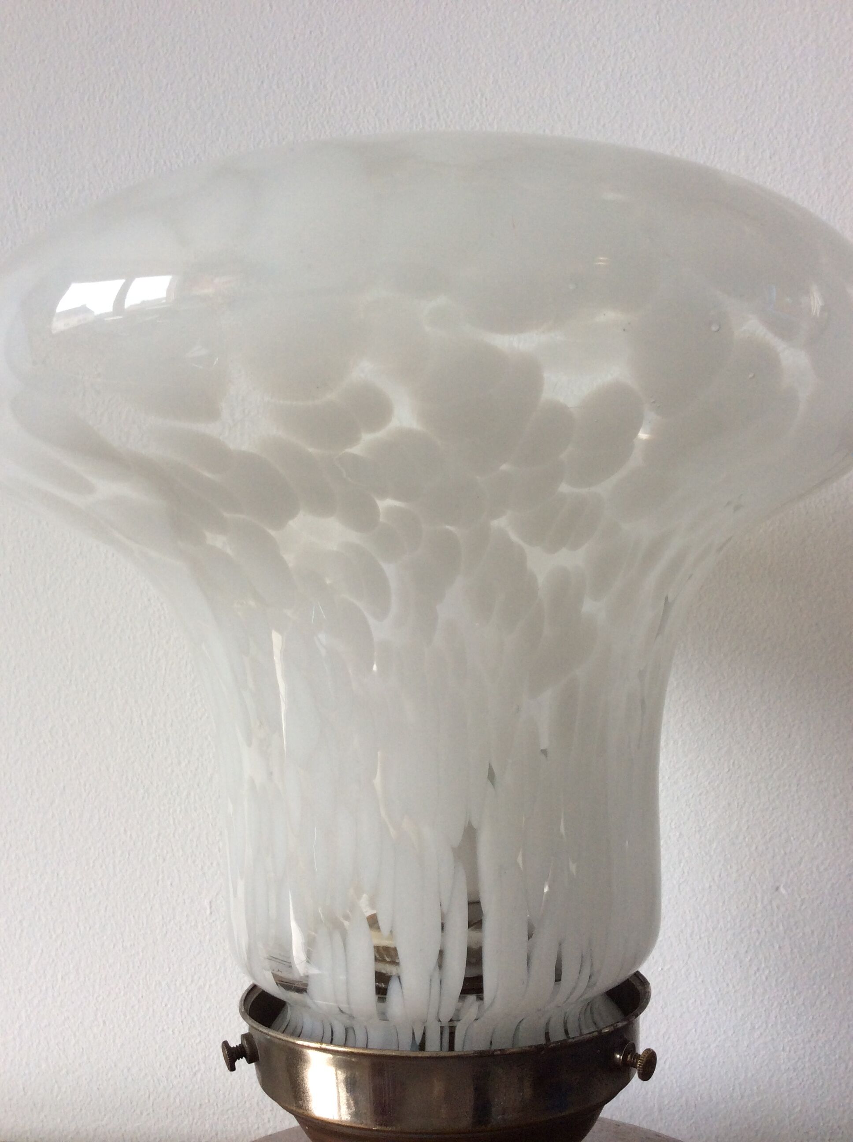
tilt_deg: +3.5
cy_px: 571
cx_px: 426
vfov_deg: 56.9
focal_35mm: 32
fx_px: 1054
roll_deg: +1.8
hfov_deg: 44.1
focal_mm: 3.3
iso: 40
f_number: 2.4
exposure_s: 1/50
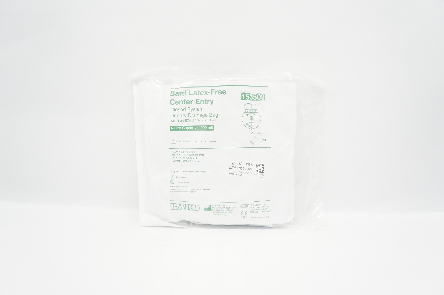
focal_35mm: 27
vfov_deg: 47.8
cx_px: 222
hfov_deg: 67.4
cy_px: 148
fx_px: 333
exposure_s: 1/60
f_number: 6.3
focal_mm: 18
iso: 800
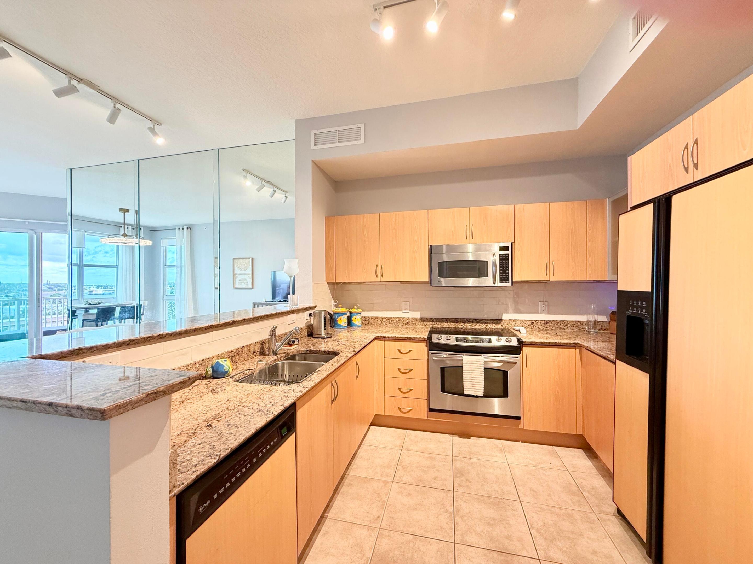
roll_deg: +0.7
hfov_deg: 102.1
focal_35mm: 14
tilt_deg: +0.3
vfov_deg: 85.7
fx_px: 305
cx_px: 376
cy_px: 282
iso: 250
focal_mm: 2.22
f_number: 2.2
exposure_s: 1/60
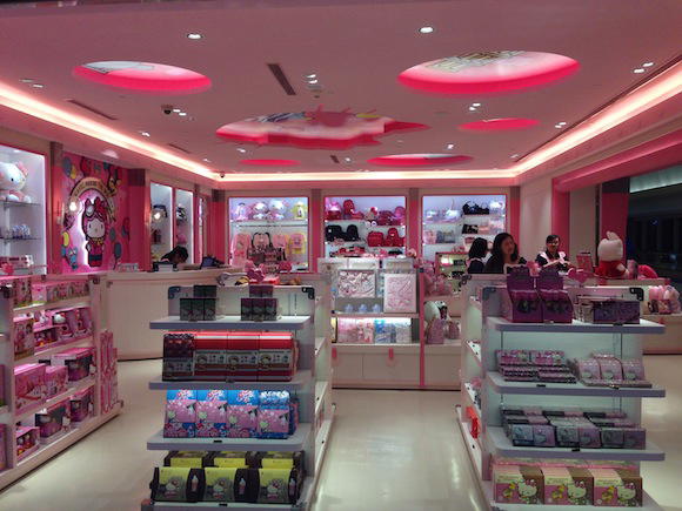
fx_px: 650
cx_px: 341
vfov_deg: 42.9
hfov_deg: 55.4
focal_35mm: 33
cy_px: 256
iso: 100
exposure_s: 1/120
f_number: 2.4
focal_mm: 4.12
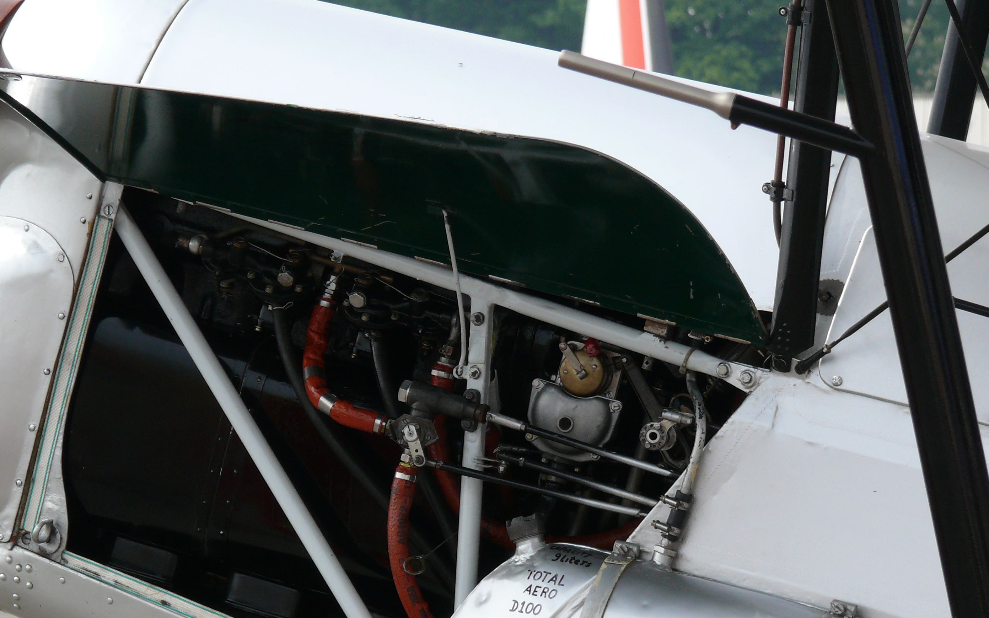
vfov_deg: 4.1
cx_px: 361
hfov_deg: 6.5
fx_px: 8652
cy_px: 467
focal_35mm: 321
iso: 100
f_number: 5.6
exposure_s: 1/250
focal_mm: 48.9
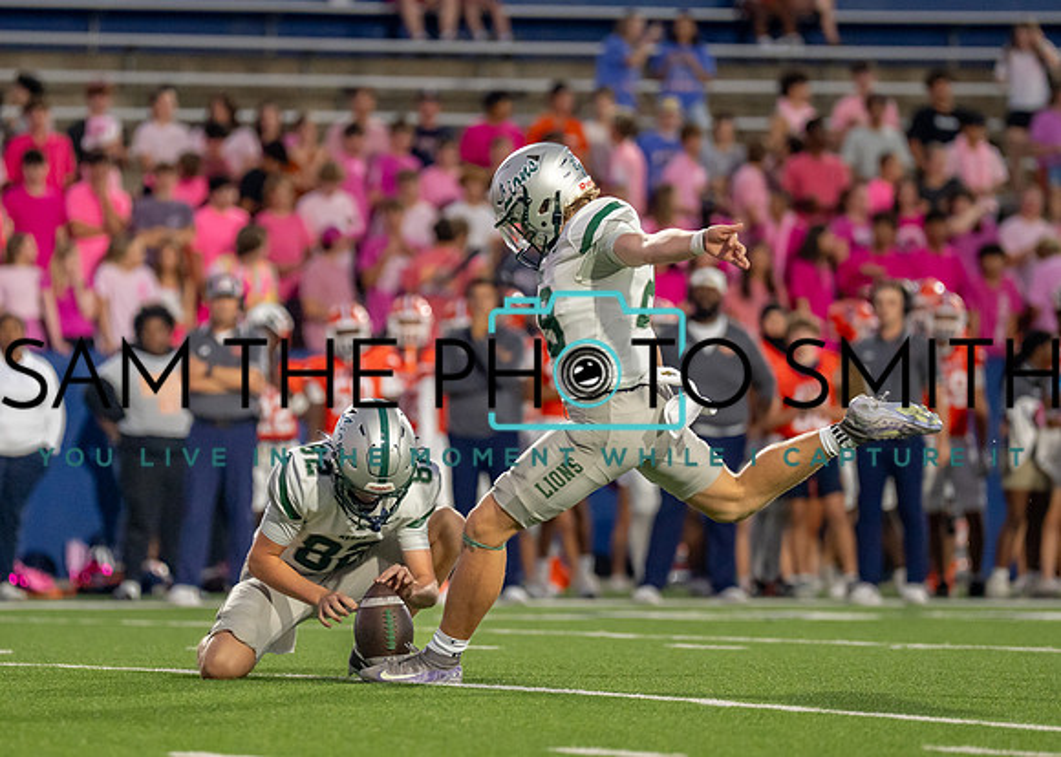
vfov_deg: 4.2
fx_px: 10399
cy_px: 373
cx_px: 529
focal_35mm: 345
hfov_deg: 5.8
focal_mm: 200
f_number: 2.8
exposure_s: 1/1600
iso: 2000
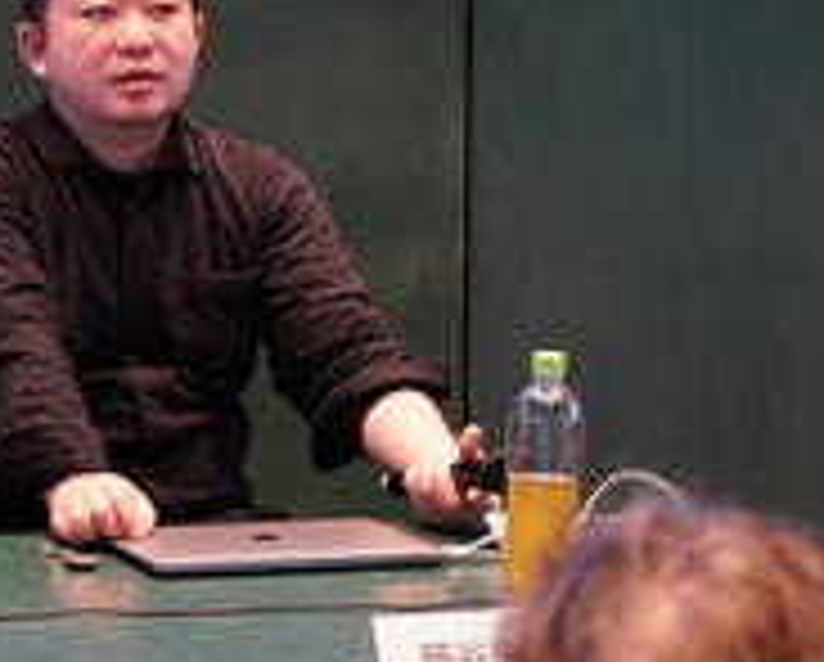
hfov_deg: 11.3
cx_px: -171
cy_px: 308
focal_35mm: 167
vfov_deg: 9.3
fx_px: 4079
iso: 2500
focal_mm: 51
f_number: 4.5
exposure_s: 1/60
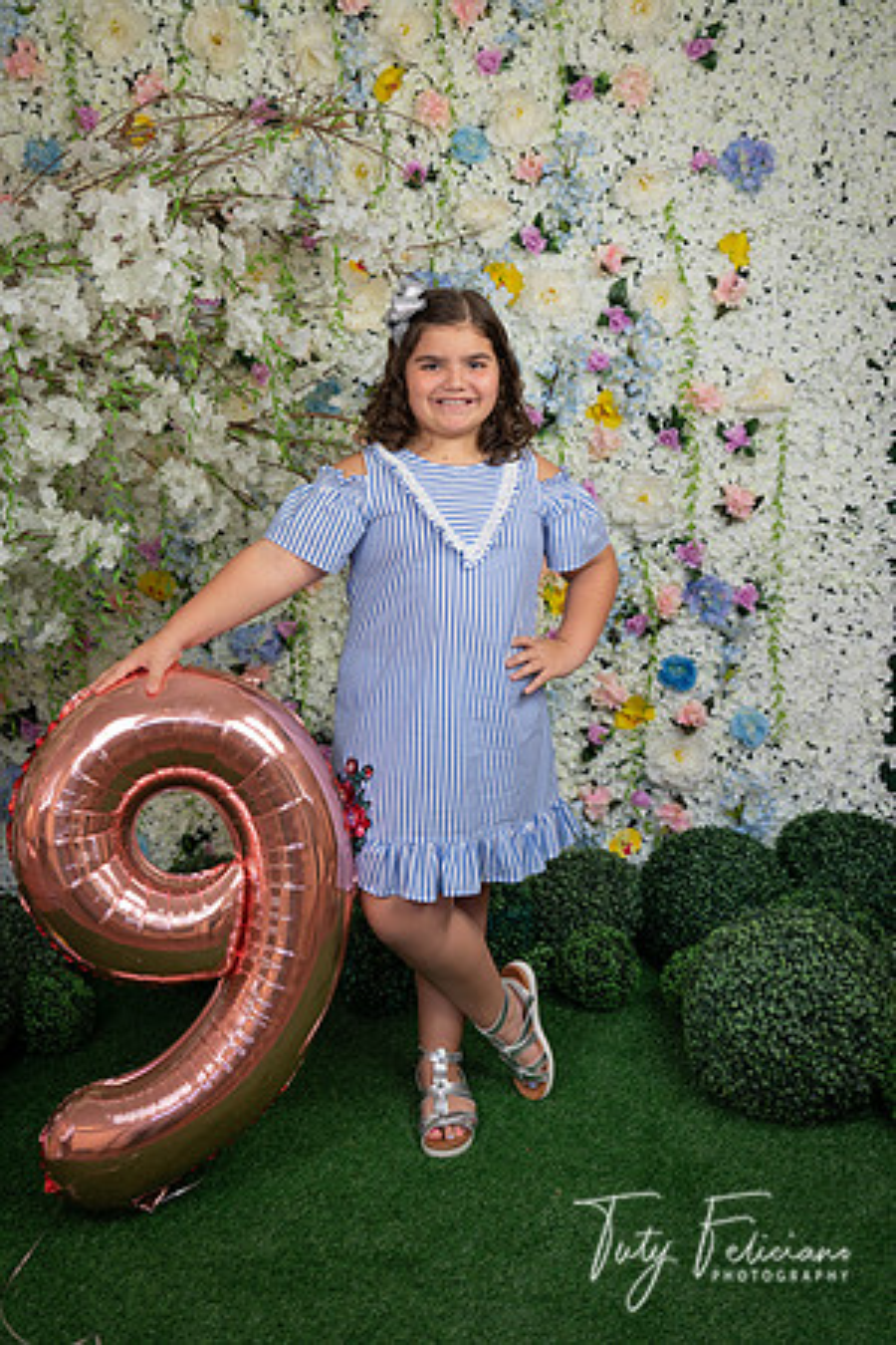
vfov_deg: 53.1
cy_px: 672
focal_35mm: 36
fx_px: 1344
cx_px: 448
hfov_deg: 36.9
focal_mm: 36
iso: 800
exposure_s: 1/125
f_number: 4.5
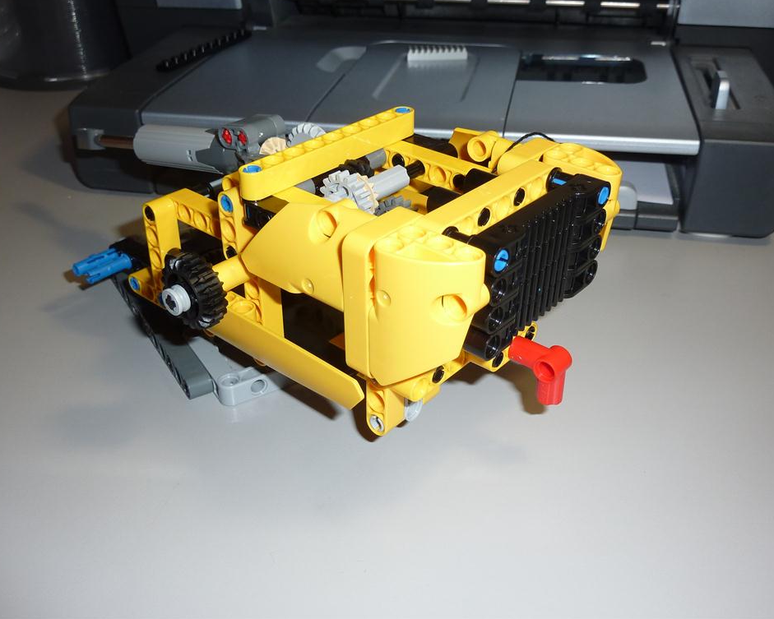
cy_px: 306
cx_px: 370
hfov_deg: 52.8
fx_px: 779
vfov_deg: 43.4
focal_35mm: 34
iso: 100
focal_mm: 5.3
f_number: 3.5
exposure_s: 1/30
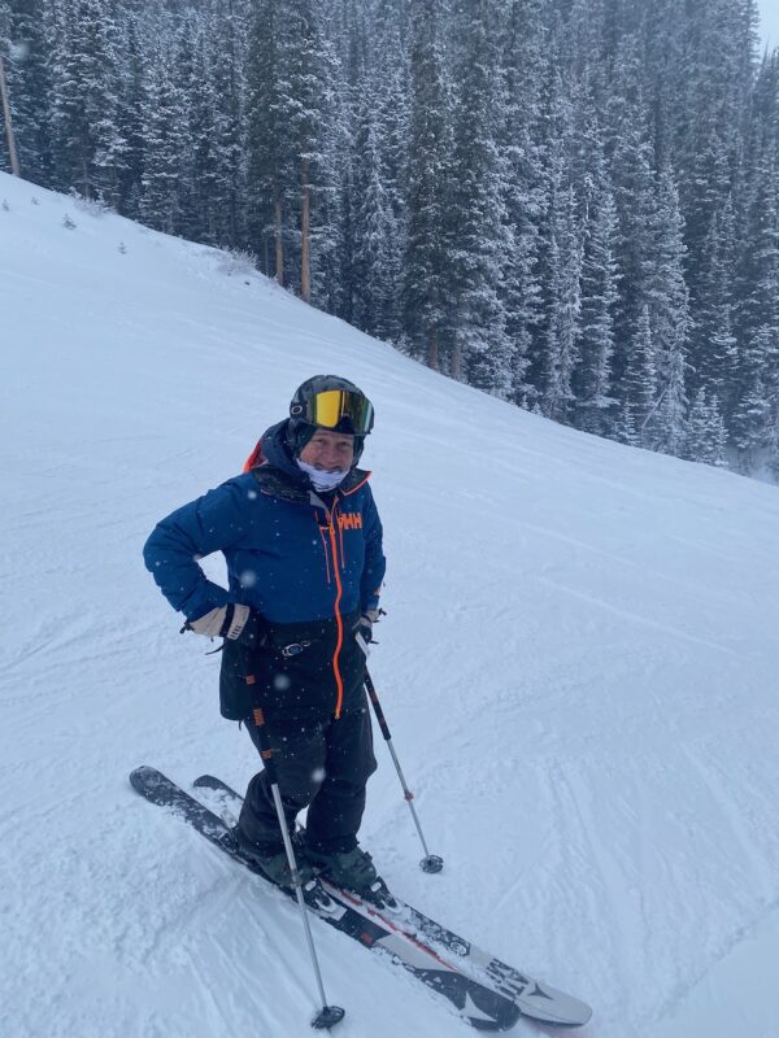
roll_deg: -2.2
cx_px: 390
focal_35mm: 26
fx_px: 780
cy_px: 519
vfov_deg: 67.3
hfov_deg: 53.1
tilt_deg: -14.2
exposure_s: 1/816
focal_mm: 4.25
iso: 32
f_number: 1.8
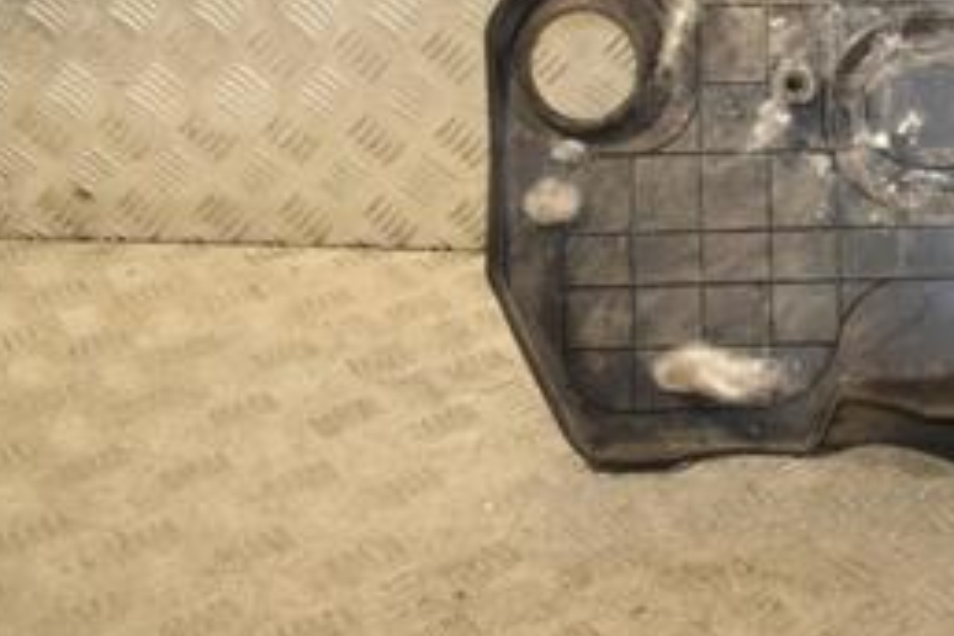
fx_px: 1939
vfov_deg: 18.2
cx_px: 1028
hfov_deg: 25.8
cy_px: 0
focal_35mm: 73
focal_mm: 21
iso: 800
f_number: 5
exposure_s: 1/200
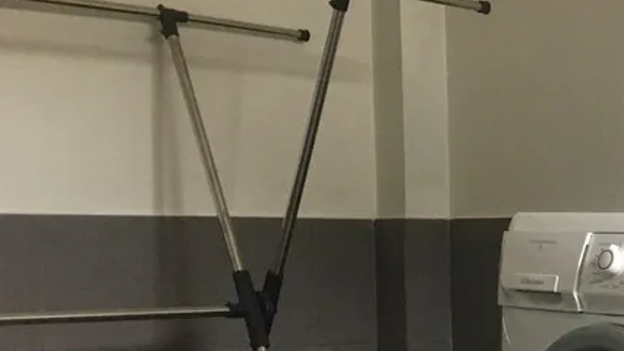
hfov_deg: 21.5
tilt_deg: -1.9
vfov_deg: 13.5
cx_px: 825
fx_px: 1473
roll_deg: +0.1
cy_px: 327
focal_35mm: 89
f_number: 2.2
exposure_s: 1/33
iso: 125
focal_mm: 4.15
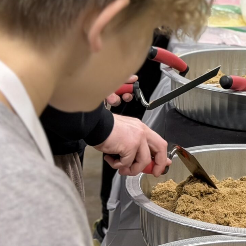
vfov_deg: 11.5
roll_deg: -7.7
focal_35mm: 150
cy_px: -16
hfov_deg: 11.1
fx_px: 1206
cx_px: 383
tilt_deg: -9.3
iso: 50
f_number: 1.78
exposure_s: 1/60
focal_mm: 6.76
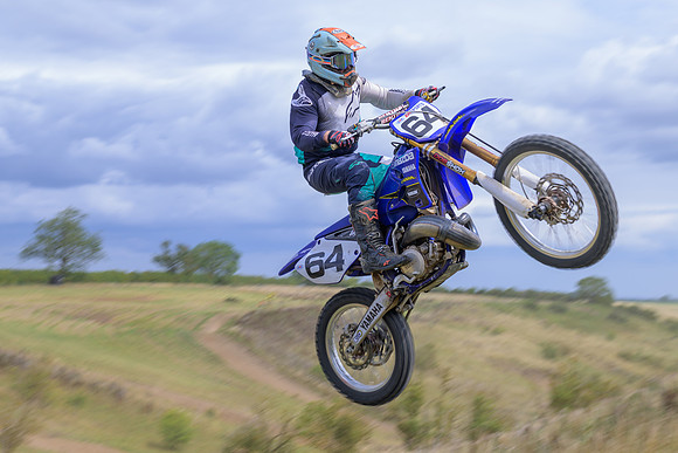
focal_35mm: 55
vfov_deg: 24.5
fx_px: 1042
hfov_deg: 35.7
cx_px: 230
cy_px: 239
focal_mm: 40
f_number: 4
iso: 50
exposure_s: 1/320
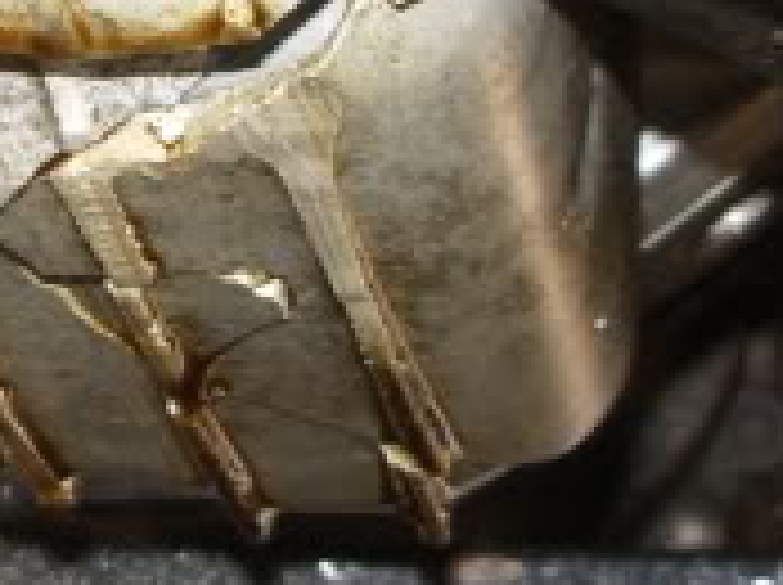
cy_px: 86
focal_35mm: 161
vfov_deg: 9.2
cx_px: -198
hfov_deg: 12.0
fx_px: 3637
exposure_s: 1/40
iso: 50
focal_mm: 5.8
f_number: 2.6
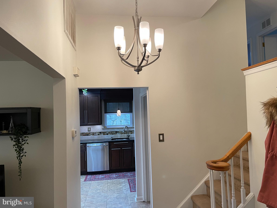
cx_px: 138
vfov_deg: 53.1
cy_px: 104
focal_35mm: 26
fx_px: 208
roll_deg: +2.1
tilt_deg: +2.3
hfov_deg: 67.3
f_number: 1.6
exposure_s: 1/60
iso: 100
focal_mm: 4.2
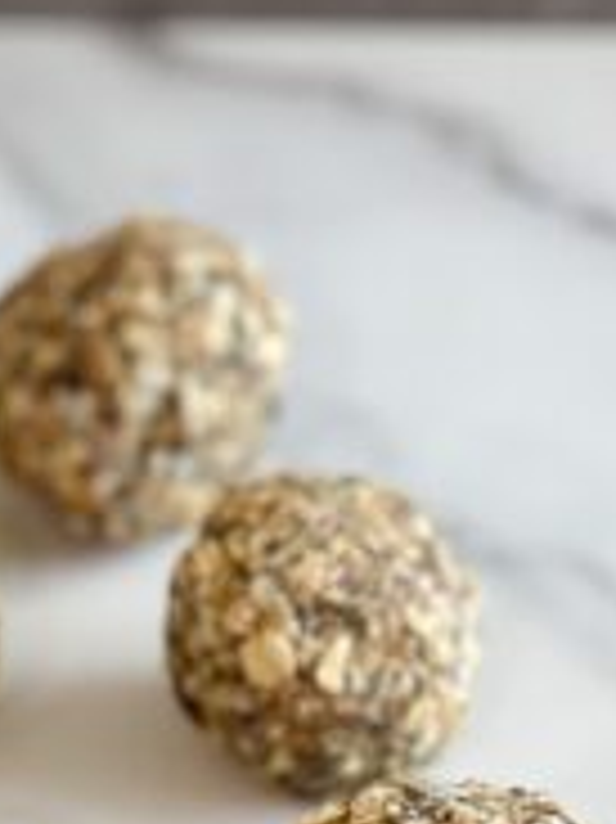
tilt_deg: -42.1
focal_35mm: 142
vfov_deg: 13.7
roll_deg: -5.2
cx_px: -115
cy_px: 847
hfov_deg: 10.3
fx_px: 3373
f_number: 2
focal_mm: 6
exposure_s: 1/61
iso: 100
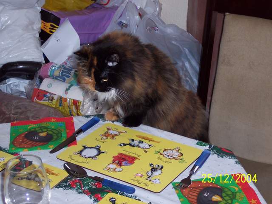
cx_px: 136
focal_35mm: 76
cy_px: 102
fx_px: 597
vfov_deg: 19.4
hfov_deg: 25.7
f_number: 3.8
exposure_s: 1/45
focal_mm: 16
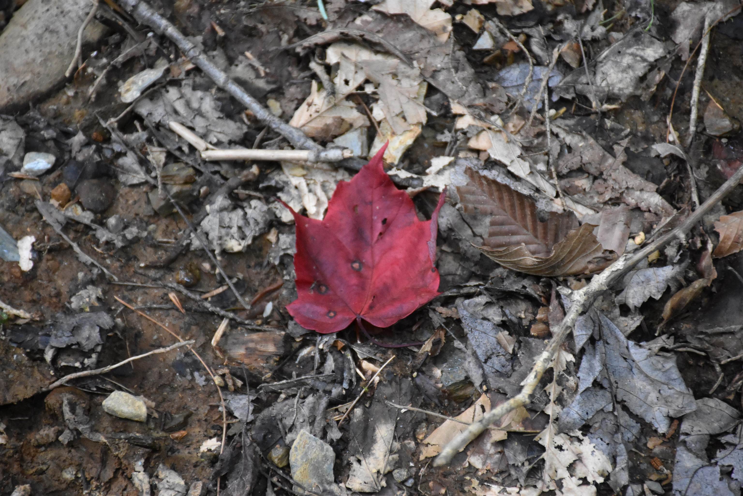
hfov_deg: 9.8
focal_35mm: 210
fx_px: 4334
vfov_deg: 6.5
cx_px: 372
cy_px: 248
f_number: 5.6
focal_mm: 140
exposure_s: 1/250
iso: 3200
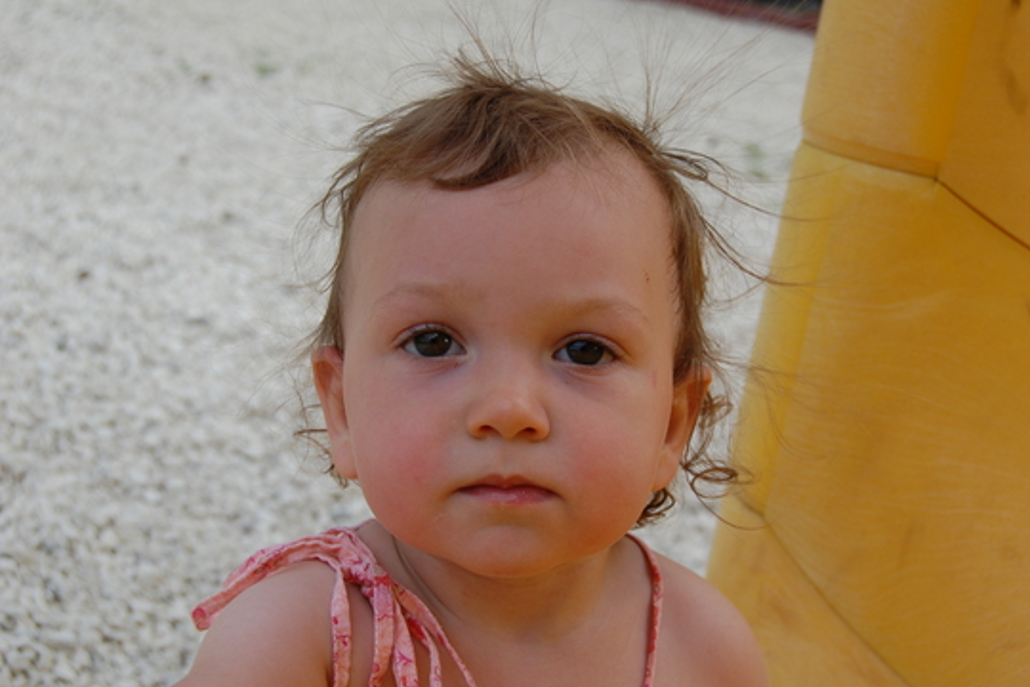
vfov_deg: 23.4
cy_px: 345
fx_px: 1659
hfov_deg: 34.5
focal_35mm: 58
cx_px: 507
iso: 200
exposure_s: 1/250
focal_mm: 38
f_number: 8
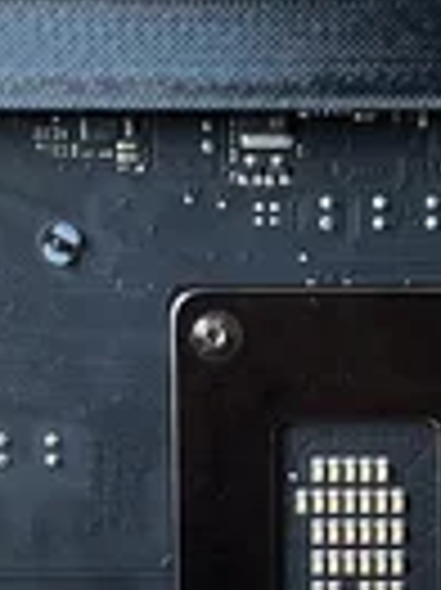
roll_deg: +1.0
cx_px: 277
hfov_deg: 11.9
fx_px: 2110
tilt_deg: -9.6
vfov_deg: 15.8
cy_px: 466
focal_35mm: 124
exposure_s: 1/60
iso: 320
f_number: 1.5
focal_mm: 5.7
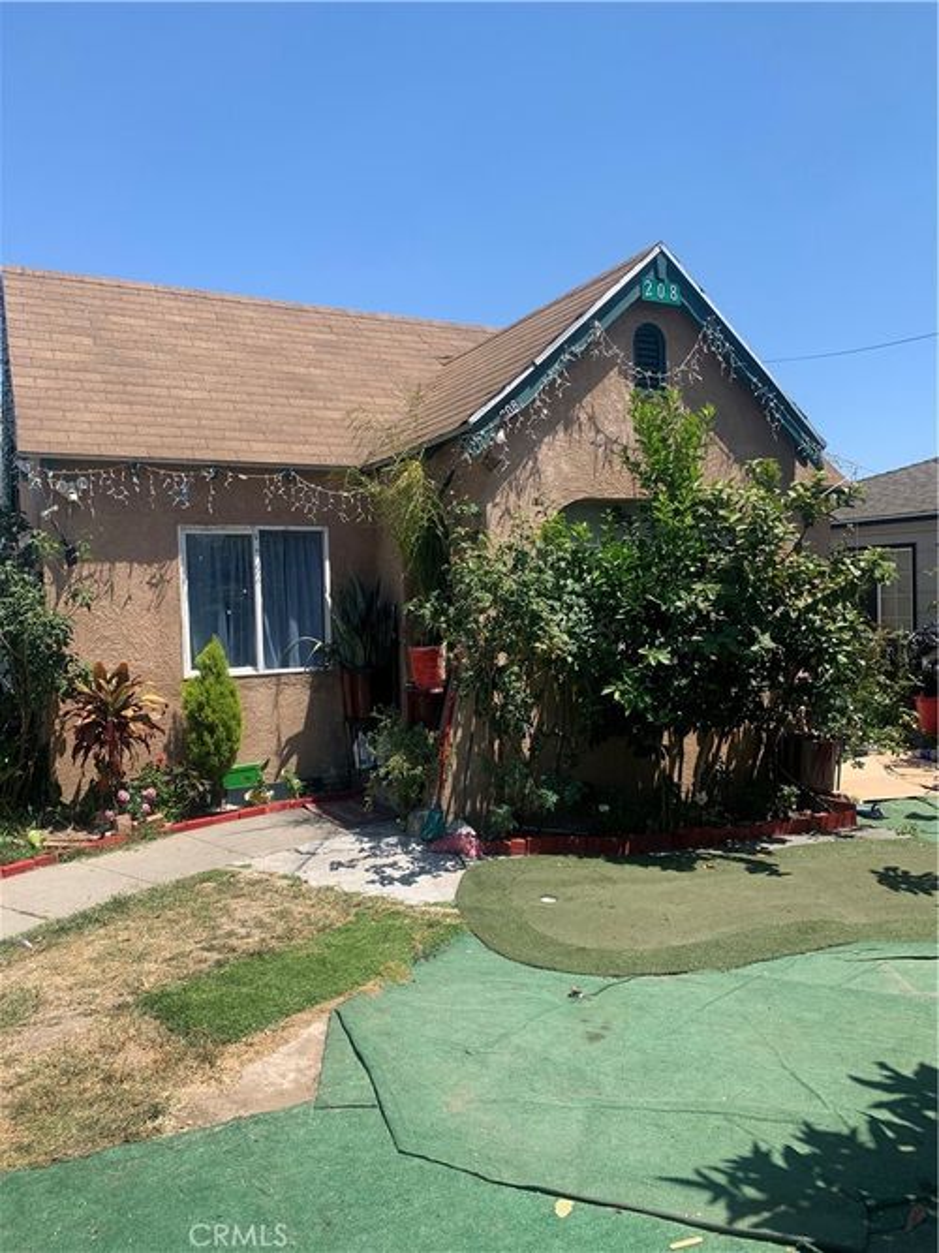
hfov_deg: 53.0
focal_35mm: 26
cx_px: 470
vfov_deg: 67.3
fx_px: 941
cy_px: 626
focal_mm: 4.25
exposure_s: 1/1689
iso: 25
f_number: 1.8
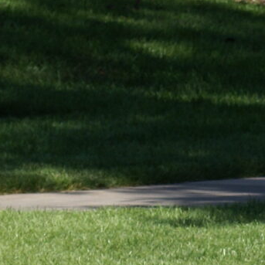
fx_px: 9086
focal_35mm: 1049
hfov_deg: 1.7
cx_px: 649
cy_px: -156
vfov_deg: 1.7
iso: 100
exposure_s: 1/200
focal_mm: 110
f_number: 7.1
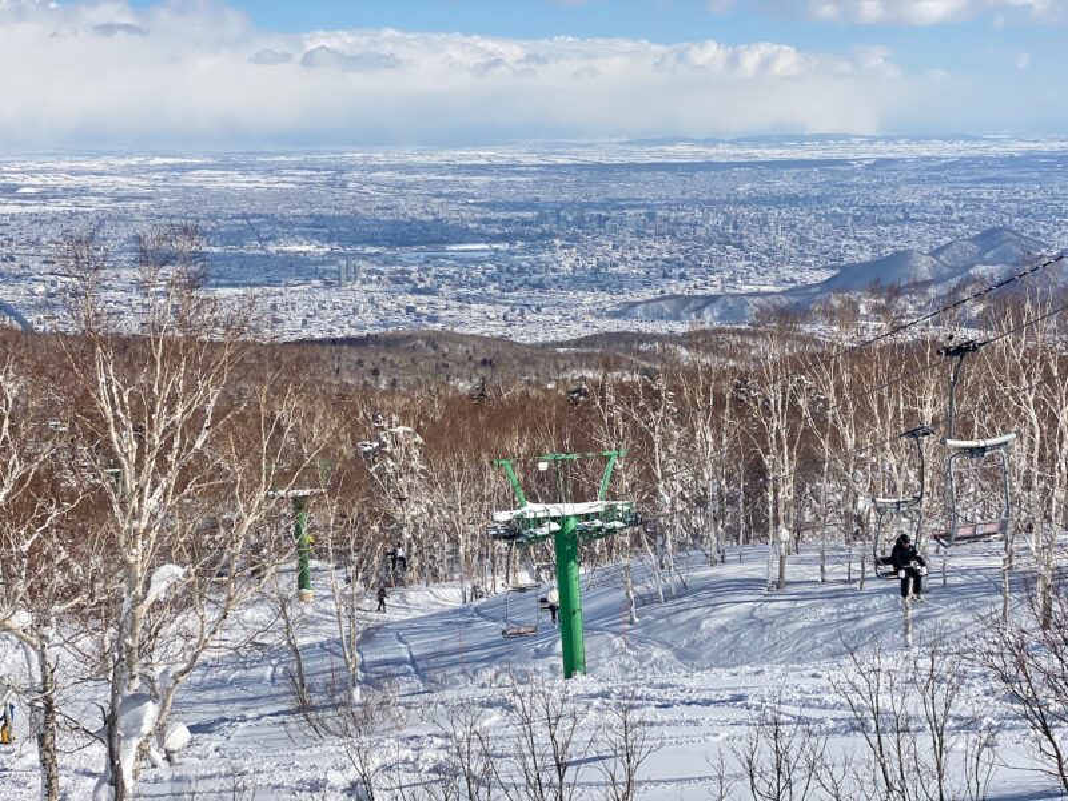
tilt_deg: -11.8
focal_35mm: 52
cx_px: 534
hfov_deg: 36.8
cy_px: 400
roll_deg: +0.6
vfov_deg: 28.0
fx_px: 1604
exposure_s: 1/4785
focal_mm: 6
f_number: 2
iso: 25
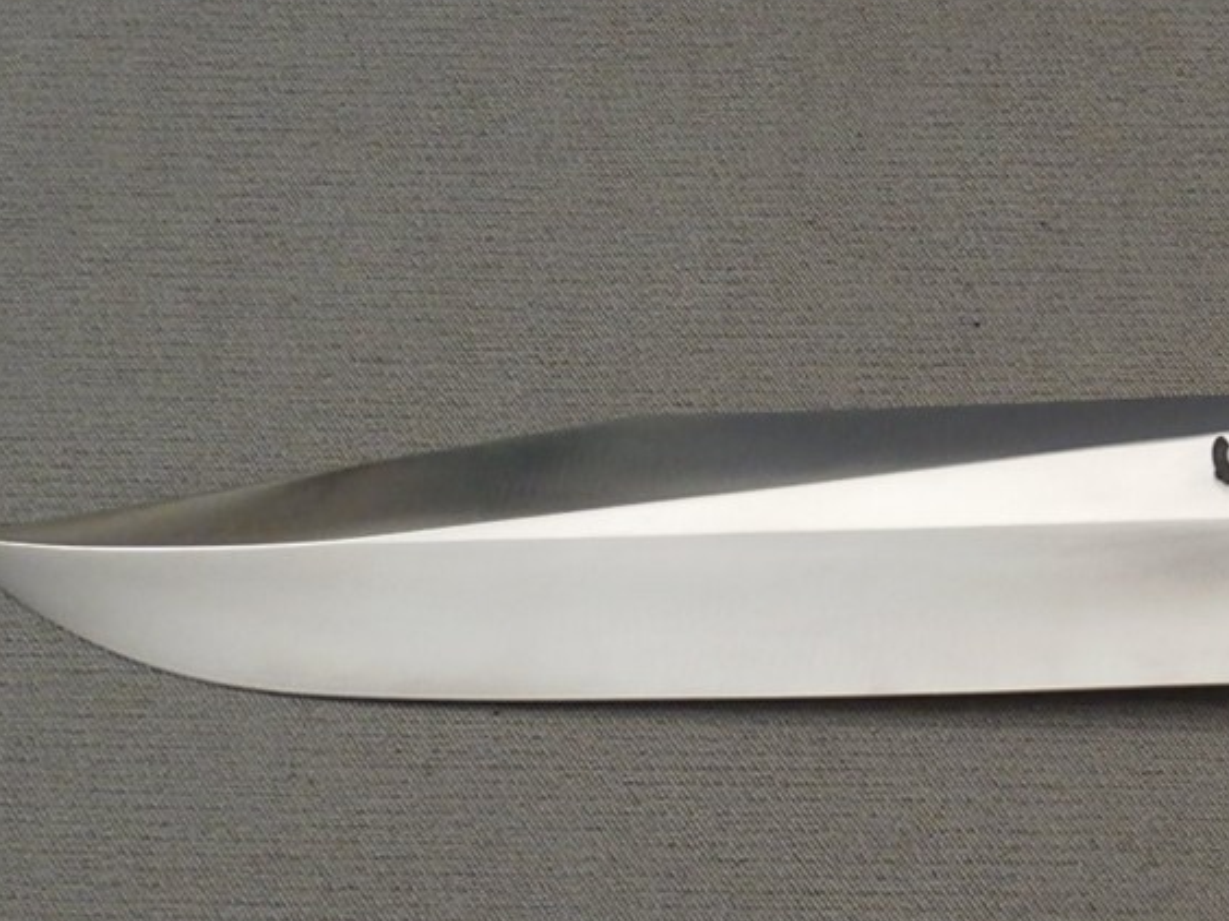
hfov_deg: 21.2
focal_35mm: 87
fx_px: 3088
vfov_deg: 17.0
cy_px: 552
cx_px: 1419
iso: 400
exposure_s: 1/30
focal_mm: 6
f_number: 3.4
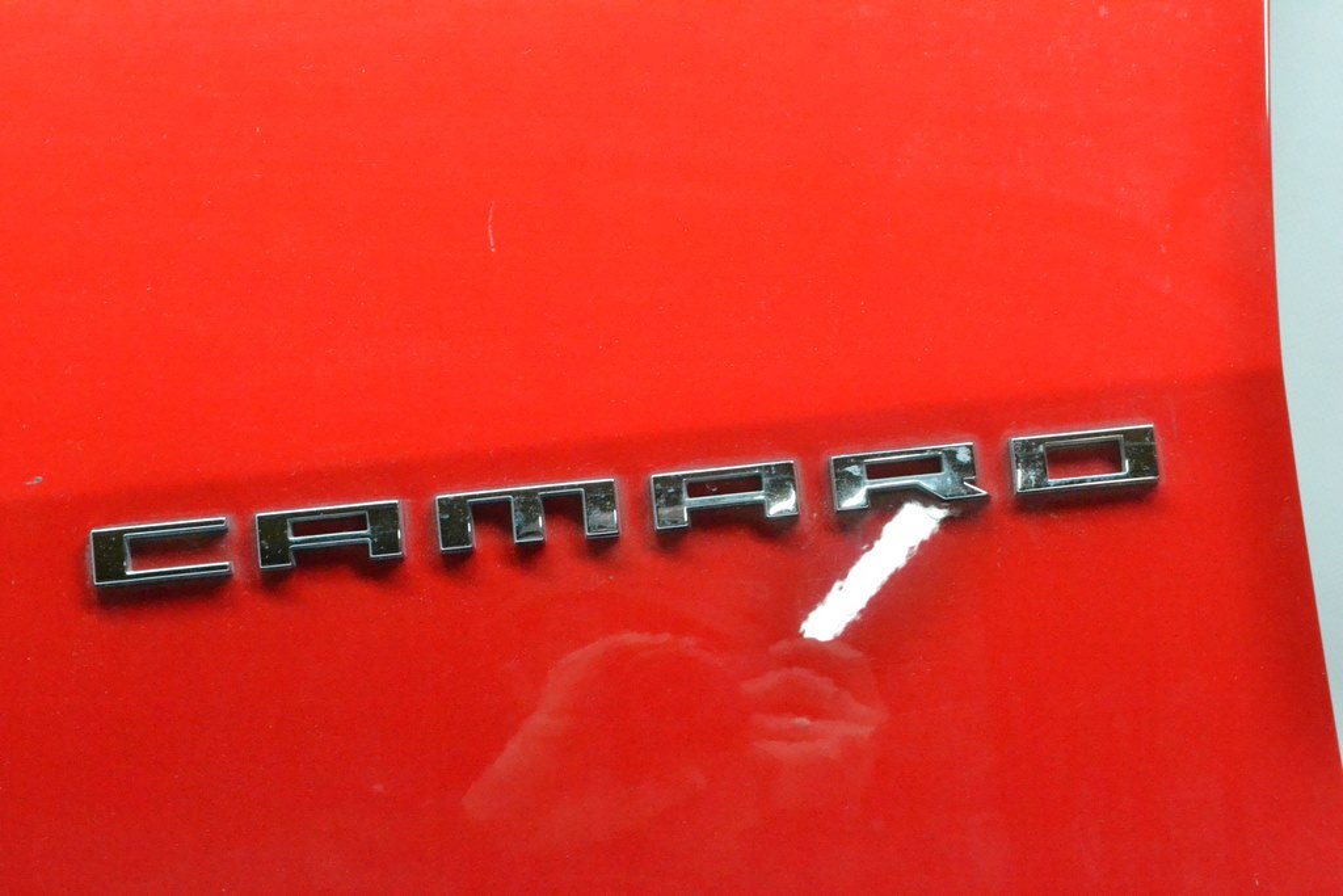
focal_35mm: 72
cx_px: 672
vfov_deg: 18.9
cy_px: 448
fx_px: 2686
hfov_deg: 28.1
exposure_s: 1/100
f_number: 11
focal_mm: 48
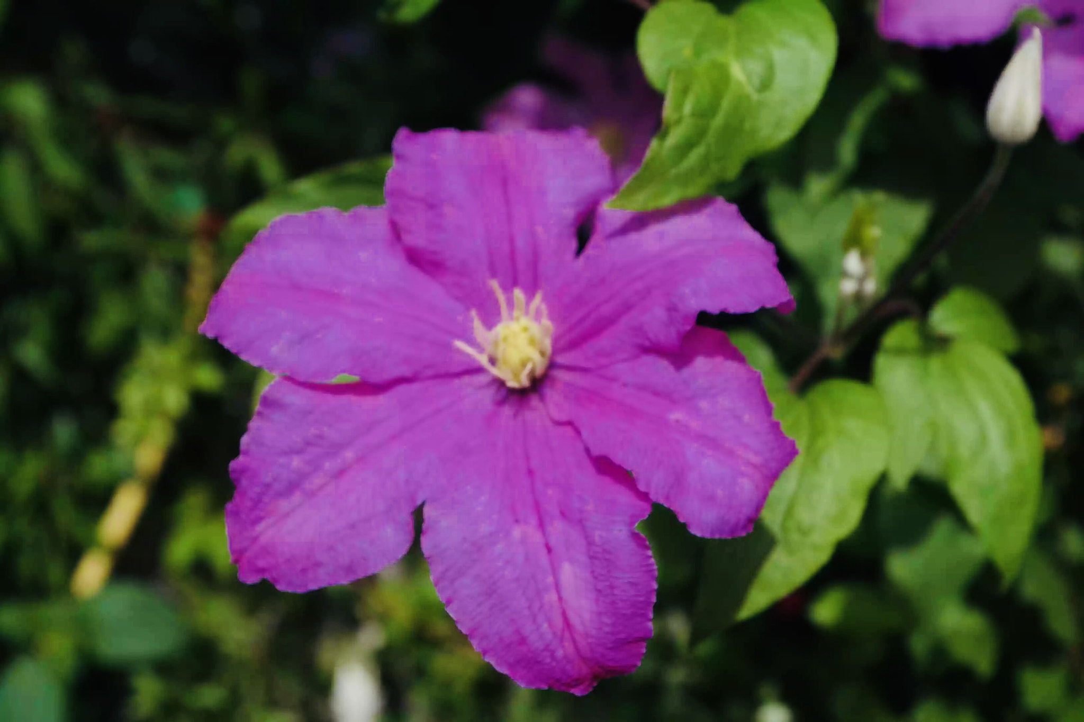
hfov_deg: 46.4
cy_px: 361
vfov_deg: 31.9
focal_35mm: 42
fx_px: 1264
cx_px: 542
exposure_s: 1/2500
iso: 400
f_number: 5.6
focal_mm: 28.13
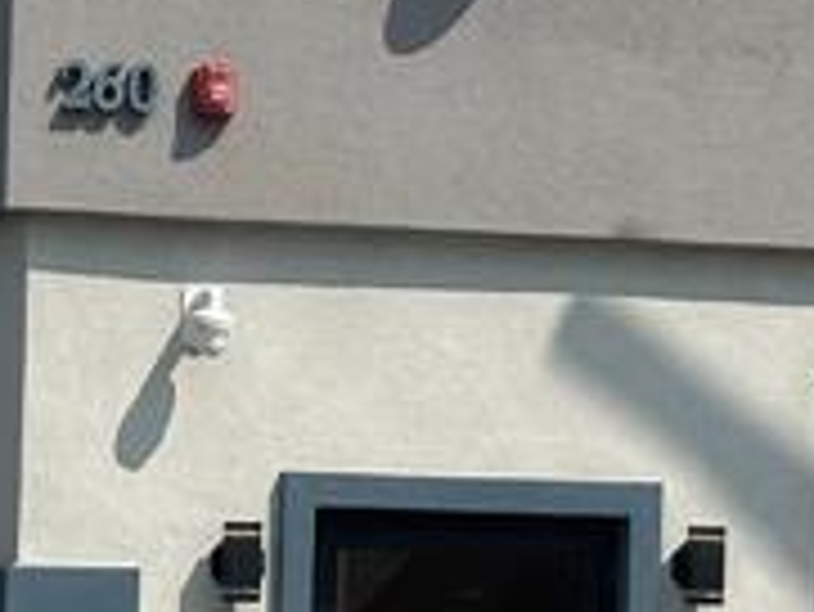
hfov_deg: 7.3
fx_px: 6377
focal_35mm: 271
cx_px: 625
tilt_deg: +5.6
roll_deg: -0.8
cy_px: 112
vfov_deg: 5.5
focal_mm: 6.86
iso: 64
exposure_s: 1/5263
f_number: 1.78
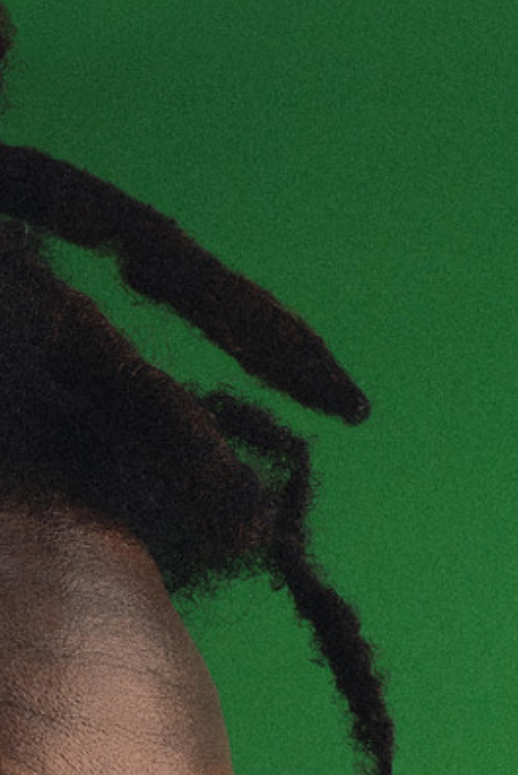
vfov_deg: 12.6
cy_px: 1454
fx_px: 3145
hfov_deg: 9.1
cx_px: -286
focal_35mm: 146
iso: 200
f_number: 8
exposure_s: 1/160
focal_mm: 37
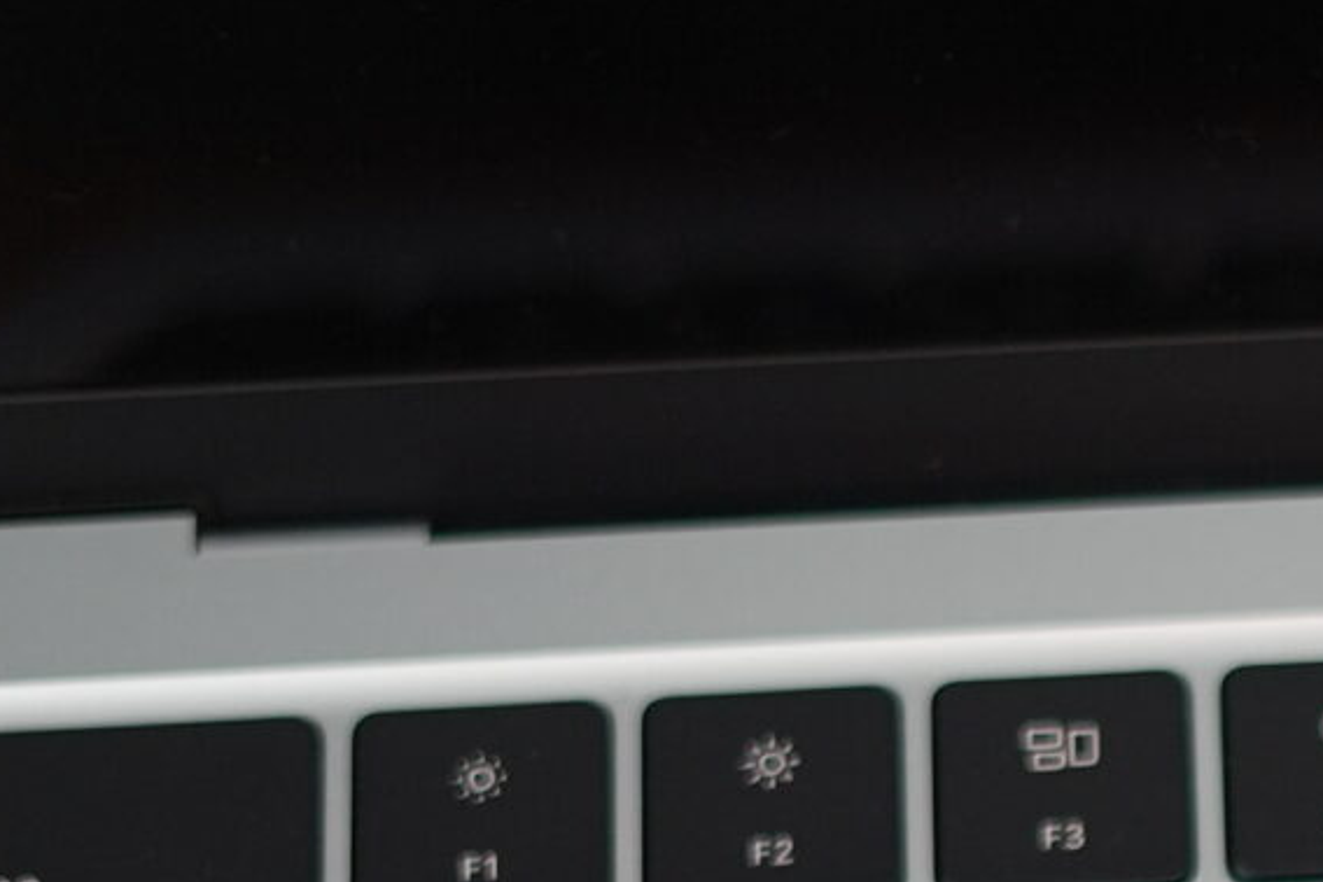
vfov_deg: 5.9
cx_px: 2063
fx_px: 8305
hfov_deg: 8.9
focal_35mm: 226
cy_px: 1668
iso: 500
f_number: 1.8
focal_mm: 50
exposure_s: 1/100
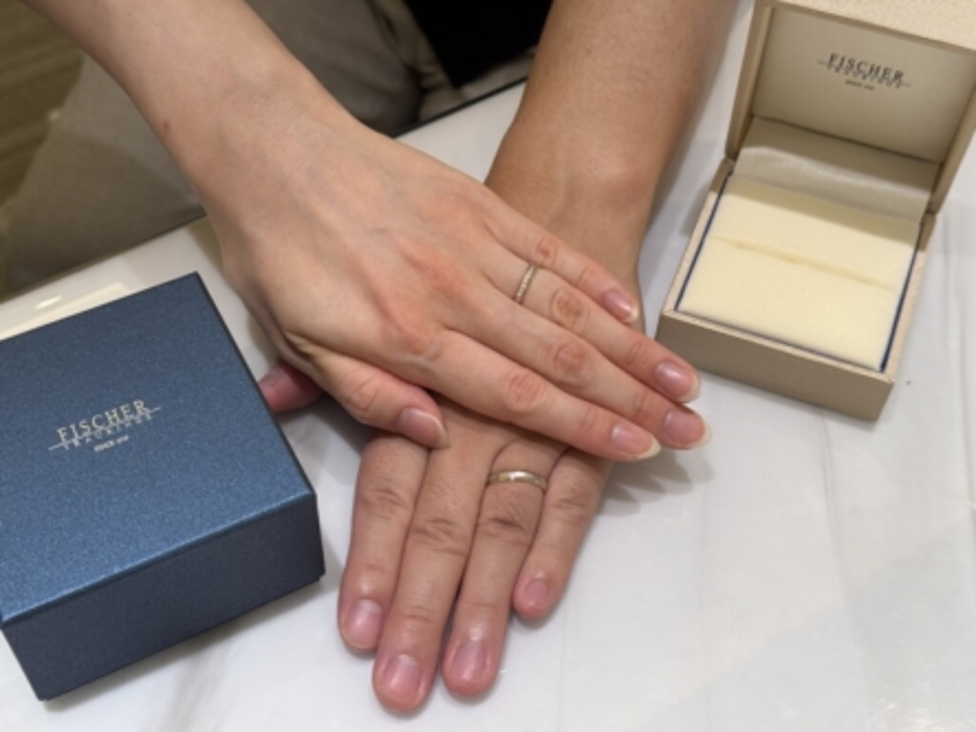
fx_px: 1353
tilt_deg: -53.0
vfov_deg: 30.3
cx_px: 488
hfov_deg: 39.7
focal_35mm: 48
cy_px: 366
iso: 64
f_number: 1.78
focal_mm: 6.76
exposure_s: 1/316
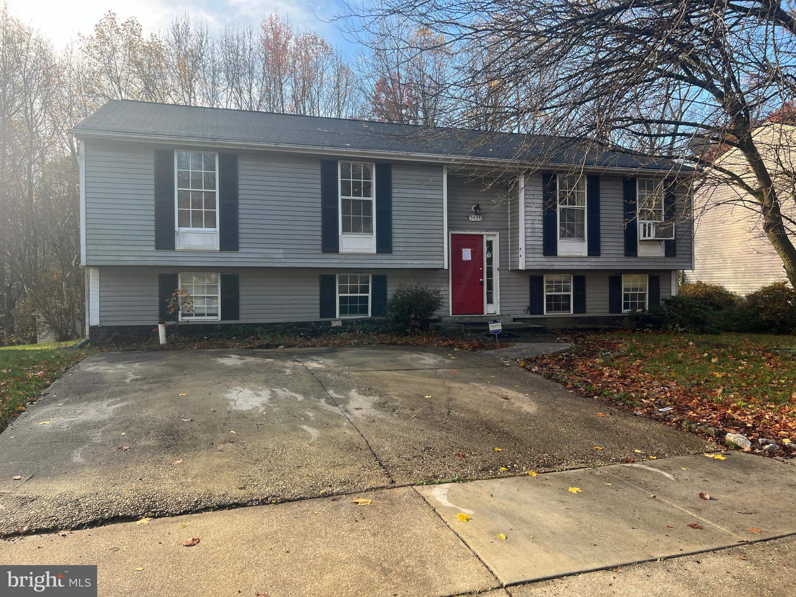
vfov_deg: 53.1
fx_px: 598
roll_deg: +0.5
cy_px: 298
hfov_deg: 67.3
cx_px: 398
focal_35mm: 26
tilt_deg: -0.9
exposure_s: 1/478
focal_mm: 5.7
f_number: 1.5
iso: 50
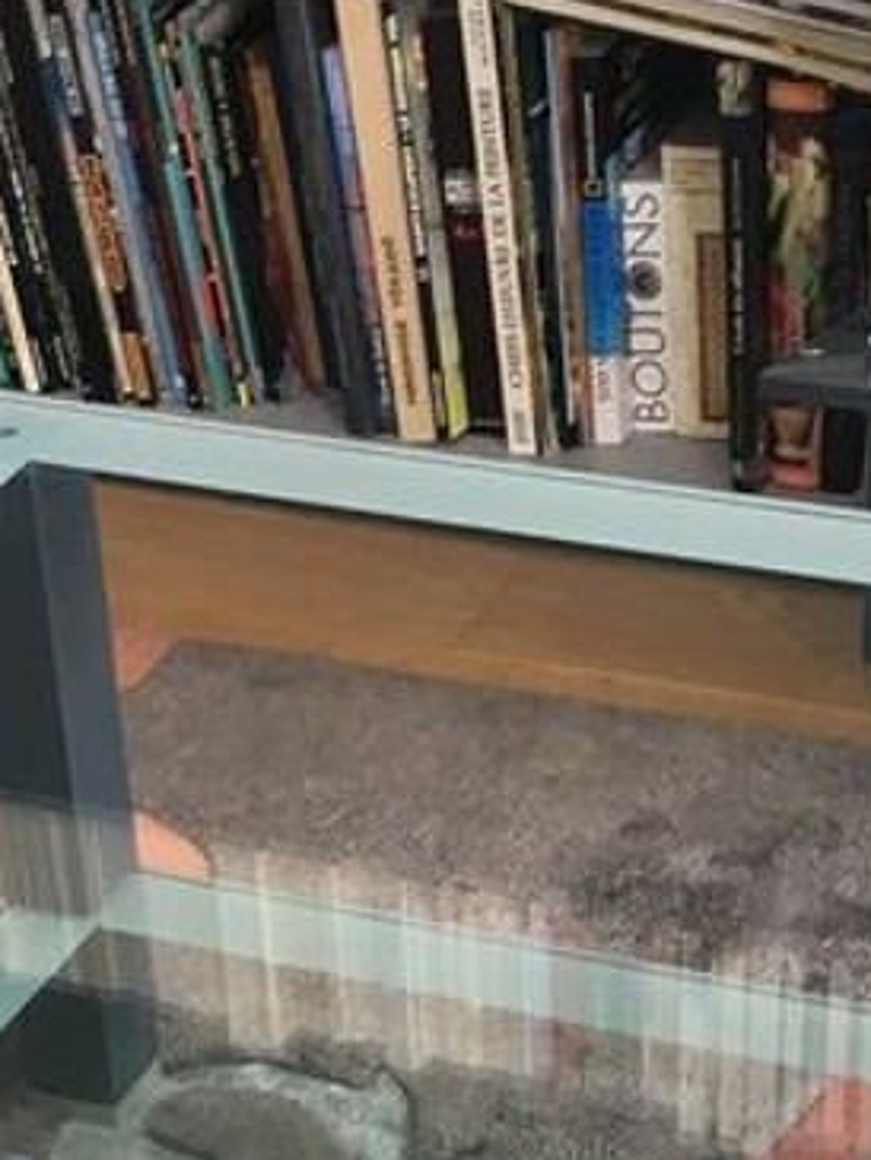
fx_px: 3554
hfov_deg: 13.9
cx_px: 267
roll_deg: +4.4
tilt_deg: -43.0
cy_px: 1692
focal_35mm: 106
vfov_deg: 16.9
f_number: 2.2
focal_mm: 4.15
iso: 80
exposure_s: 1/33
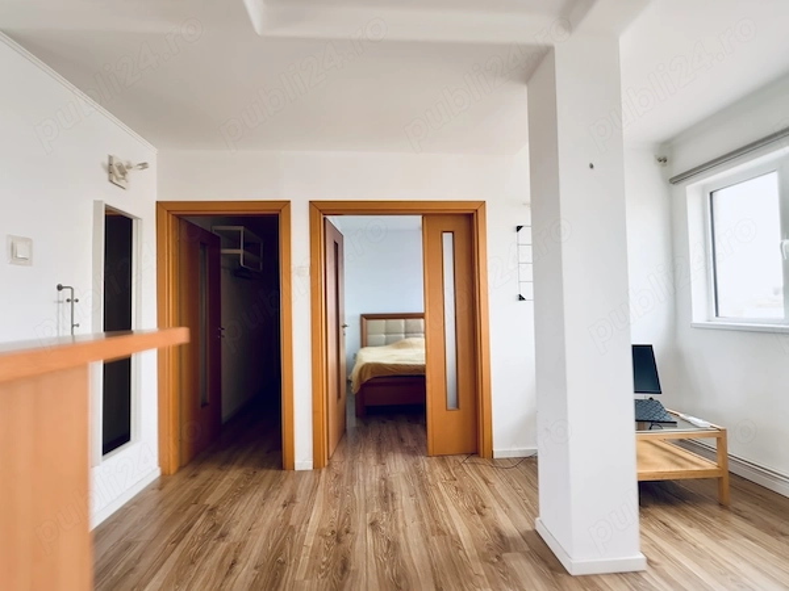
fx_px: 319
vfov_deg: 85.7
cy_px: 296
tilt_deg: +2.4
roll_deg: +0.6
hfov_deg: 102.1
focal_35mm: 14
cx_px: 394
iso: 80
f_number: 2.2
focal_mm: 2.22
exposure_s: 1/99
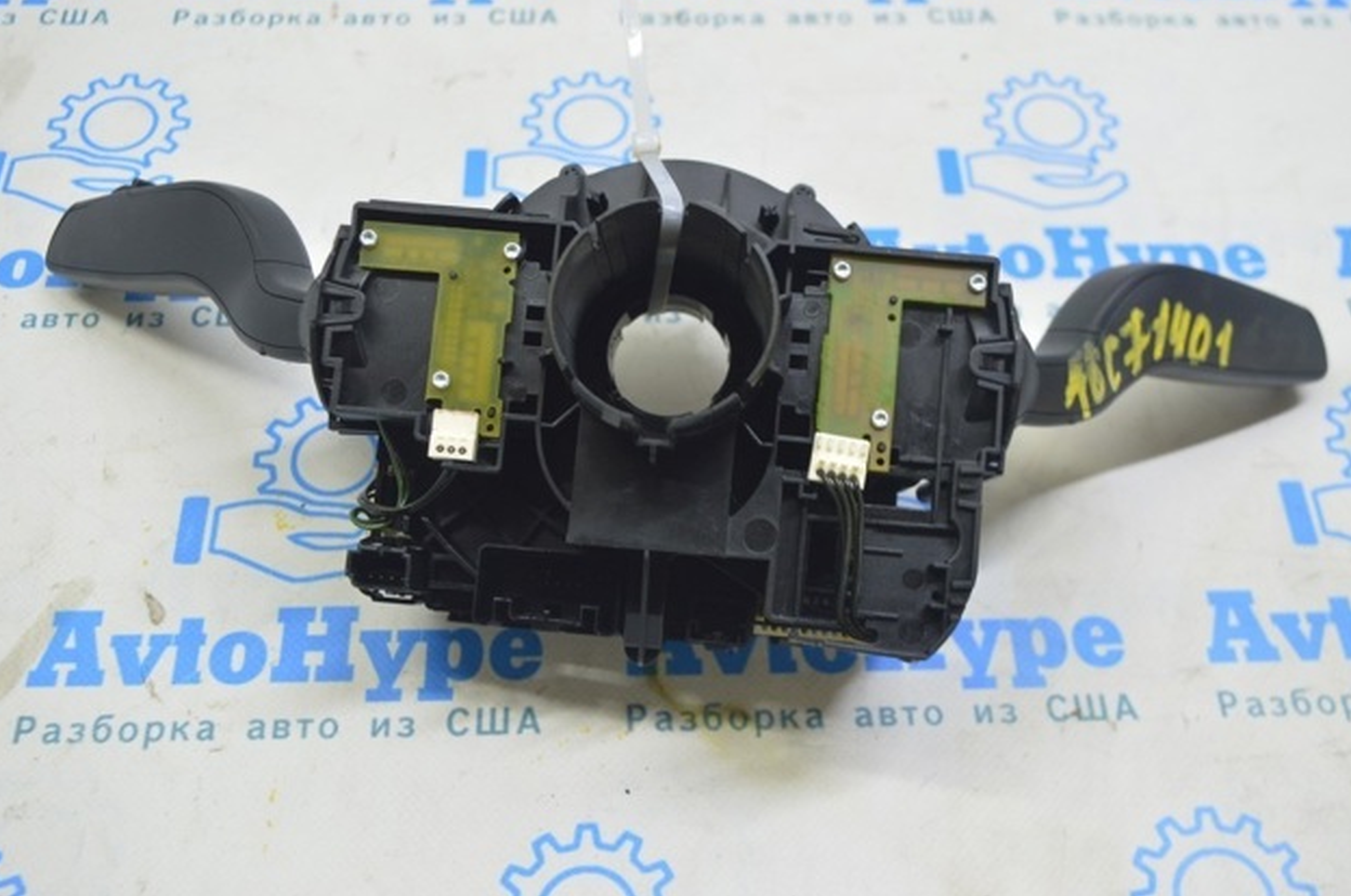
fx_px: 1499
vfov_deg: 33.3
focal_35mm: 40
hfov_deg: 48.5
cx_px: 678
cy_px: 438
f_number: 5.6
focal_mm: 26
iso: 400
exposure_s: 1/20
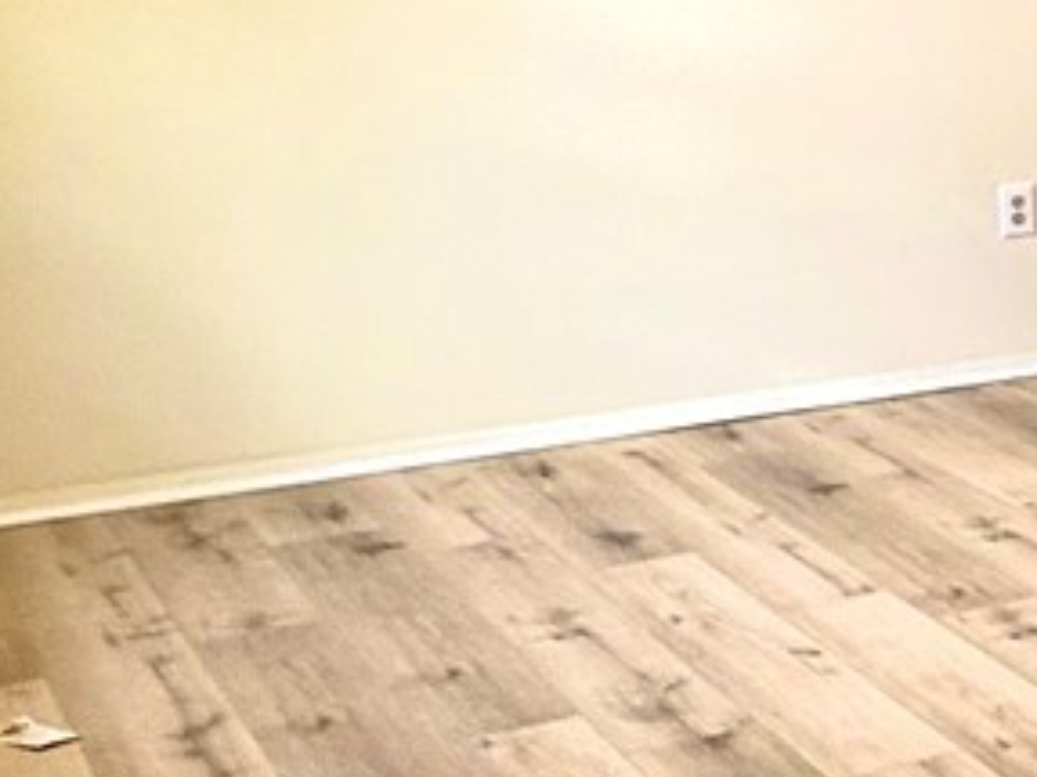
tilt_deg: -9.8
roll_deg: -1.8
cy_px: 249
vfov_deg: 18.8
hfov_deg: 17.7
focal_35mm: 78
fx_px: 2336
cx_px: 2063
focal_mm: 2.22
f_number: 2.2
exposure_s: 1/120
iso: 80
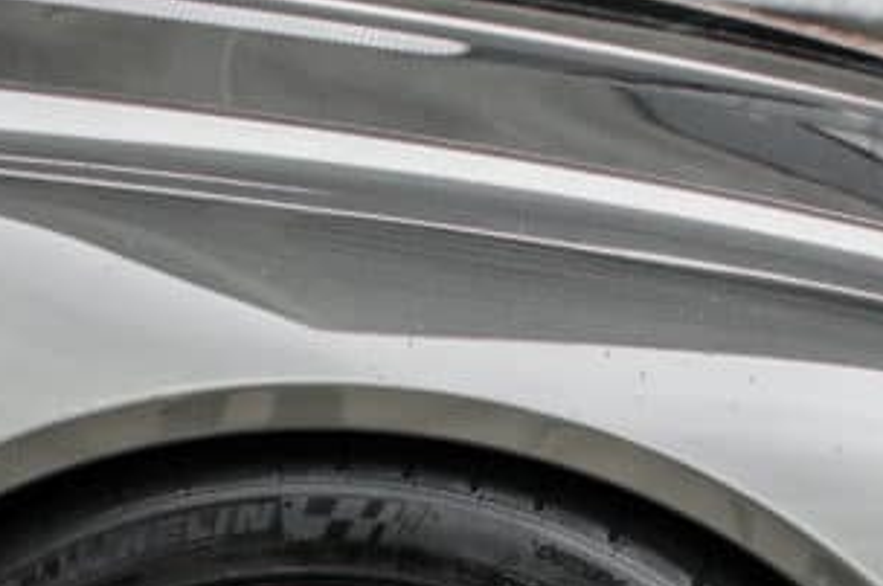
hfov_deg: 11.6
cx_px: 680
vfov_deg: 7.6
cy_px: 941
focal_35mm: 177
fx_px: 4329
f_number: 5
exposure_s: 1/50
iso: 100
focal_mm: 35
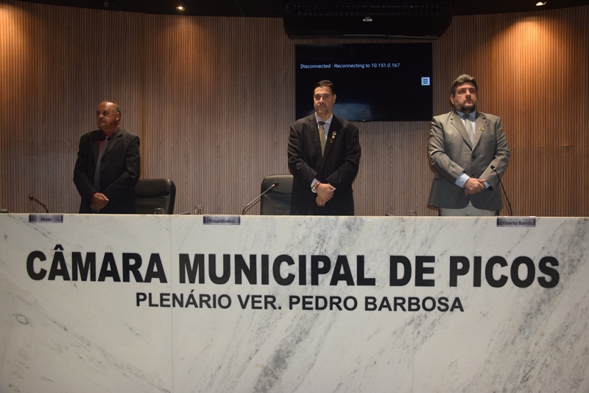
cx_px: 294
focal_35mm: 32
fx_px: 515
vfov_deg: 41.7
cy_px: 196
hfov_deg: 59.5
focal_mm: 21
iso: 1000
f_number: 3.8
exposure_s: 1/60
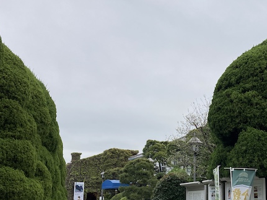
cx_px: 194
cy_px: 139
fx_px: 401
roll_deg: -2.1
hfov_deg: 36.1
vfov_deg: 27.8
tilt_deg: +11.3
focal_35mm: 52
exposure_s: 1/1000
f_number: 1.8
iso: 20
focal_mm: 3.99
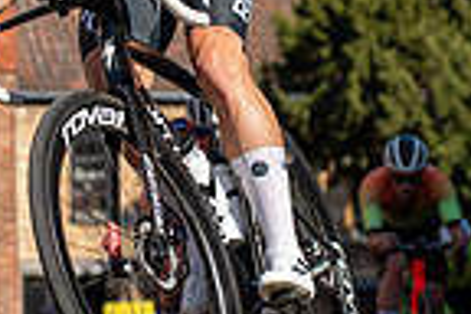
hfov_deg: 7.0
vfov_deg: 4.7
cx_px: 167
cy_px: 93
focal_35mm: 295
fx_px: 3859
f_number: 3.5
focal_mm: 73
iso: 100
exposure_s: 1/1000
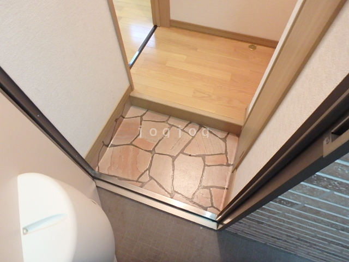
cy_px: 131
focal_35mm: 21
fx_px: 212
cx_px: 174
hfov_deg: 79.0
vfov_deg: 63.4
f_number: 3.5
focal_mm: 3.7
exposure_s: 1/15
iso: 800
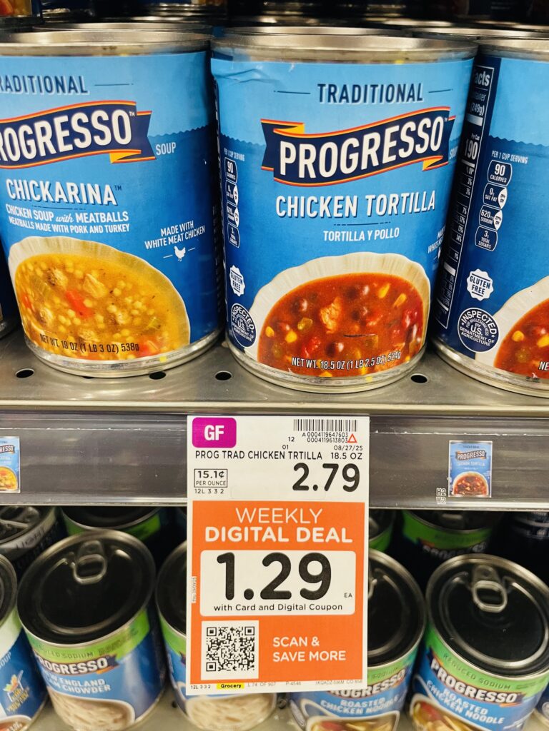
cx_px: 274
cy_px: 366
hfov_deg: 53.1
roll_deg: +0.3
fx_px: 550
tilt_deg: -34.2
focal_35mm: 26
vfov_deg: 67.3
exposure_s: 1/60
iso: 200
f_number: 1.6
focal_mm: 4.2
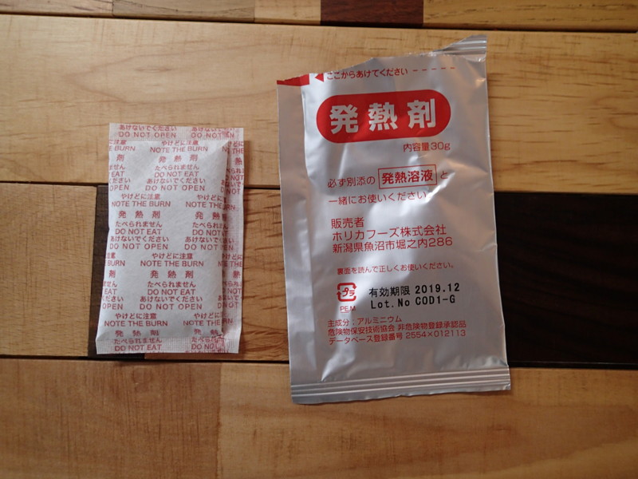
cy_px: 240
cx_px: 319
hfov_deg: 69.4
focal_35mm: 25
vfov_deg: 54.9
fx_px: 461
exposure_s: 1/40
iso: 200
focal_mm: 4.5
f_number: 2
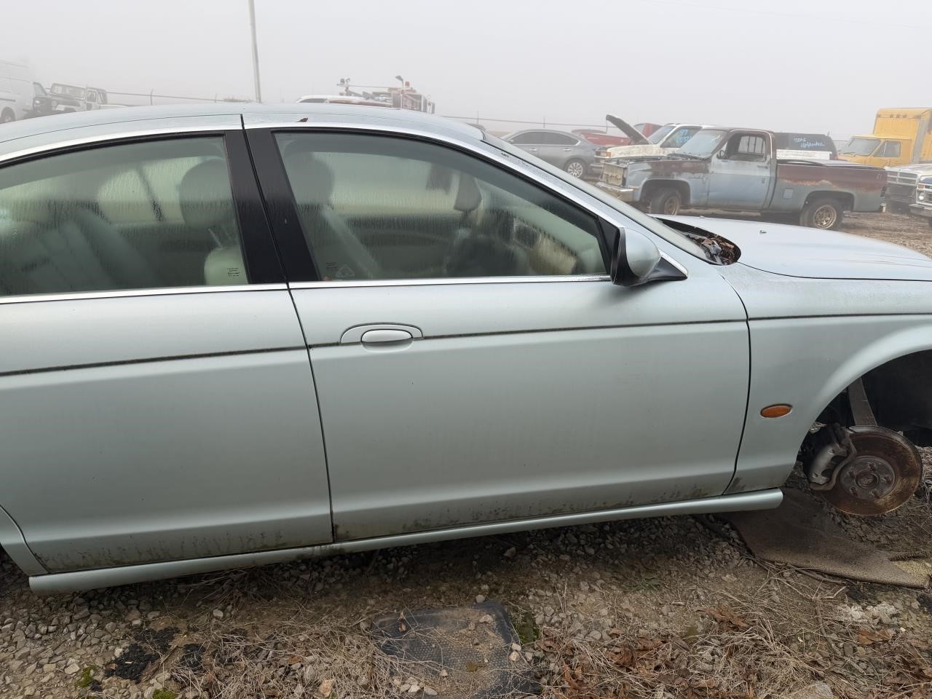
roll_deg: -4.1
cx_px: 466
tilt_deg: -19.2
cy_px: 350
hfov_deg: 71.6
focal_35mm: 24
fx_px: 646
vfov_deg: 56.8
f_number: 1.78
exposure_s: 1/677
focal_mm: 6.76
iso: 80
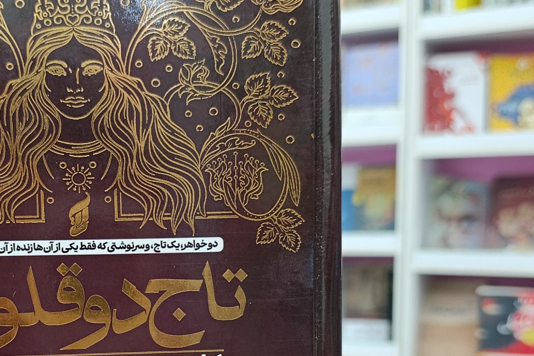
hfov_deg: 39.4
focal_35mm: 49
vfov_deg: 26.8
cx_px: 144
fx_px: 727
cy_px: 303
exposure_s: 1/50
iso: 725
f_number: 1.65
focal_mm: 6.11
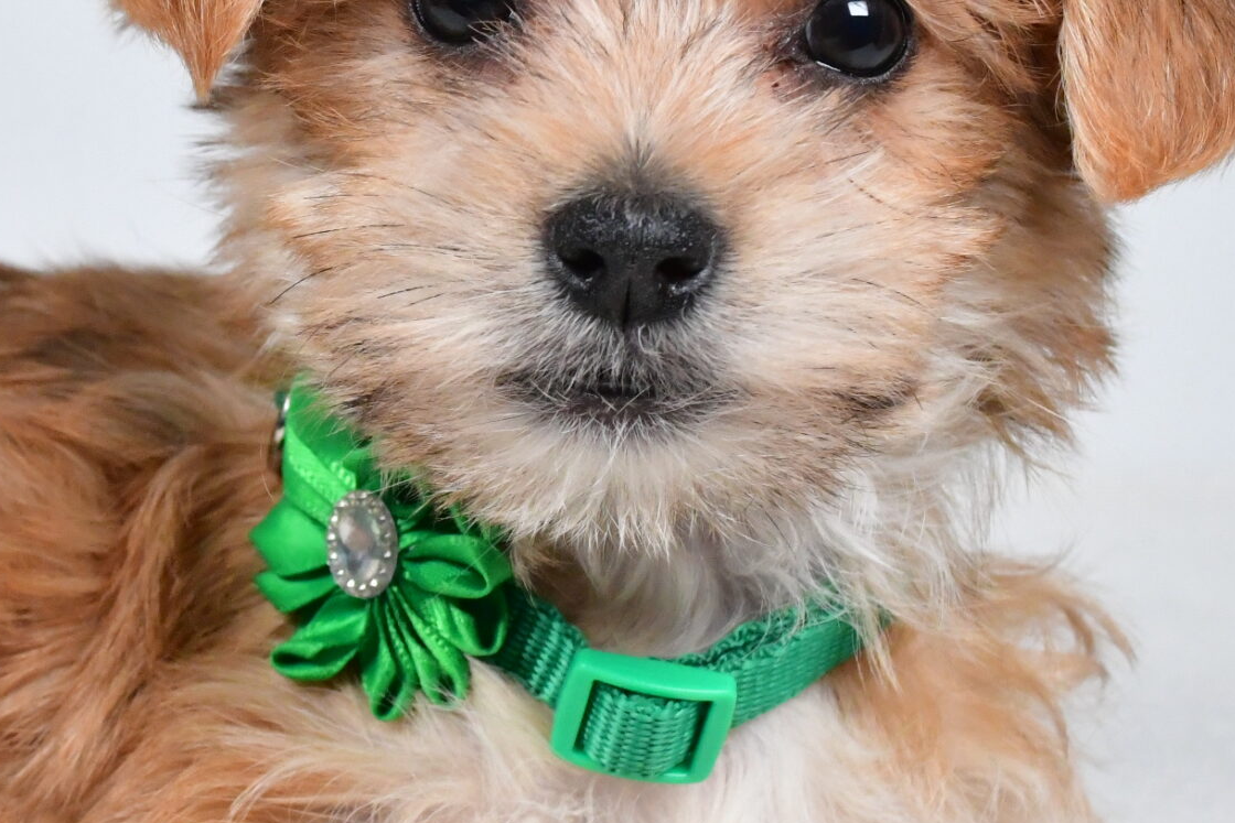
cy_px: 464
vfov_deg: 14.3
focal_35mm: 96
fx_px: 3294
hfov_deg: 20.9
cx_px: 196
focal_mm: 28
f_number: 9
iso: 5000
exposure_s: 1/1000
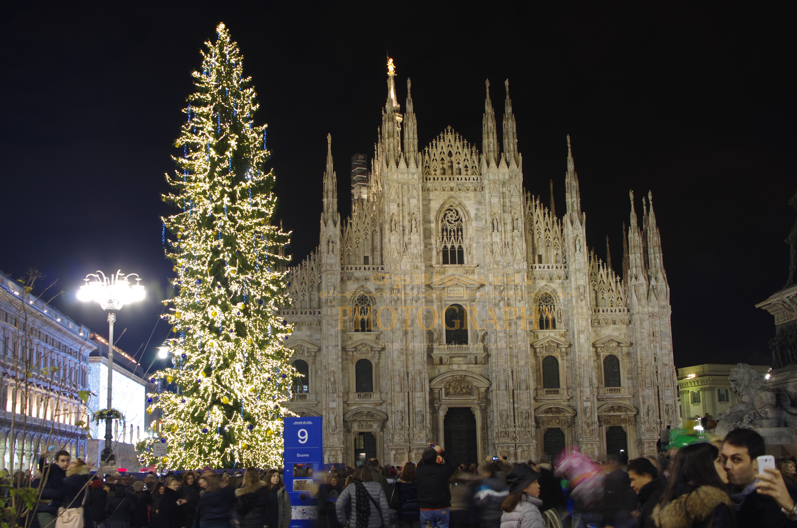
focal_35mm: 42
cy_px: 264
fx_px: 928
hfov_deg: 46.5
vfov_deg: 31.8
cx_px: 398
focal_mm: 28
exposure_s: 1
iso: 400
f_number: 8
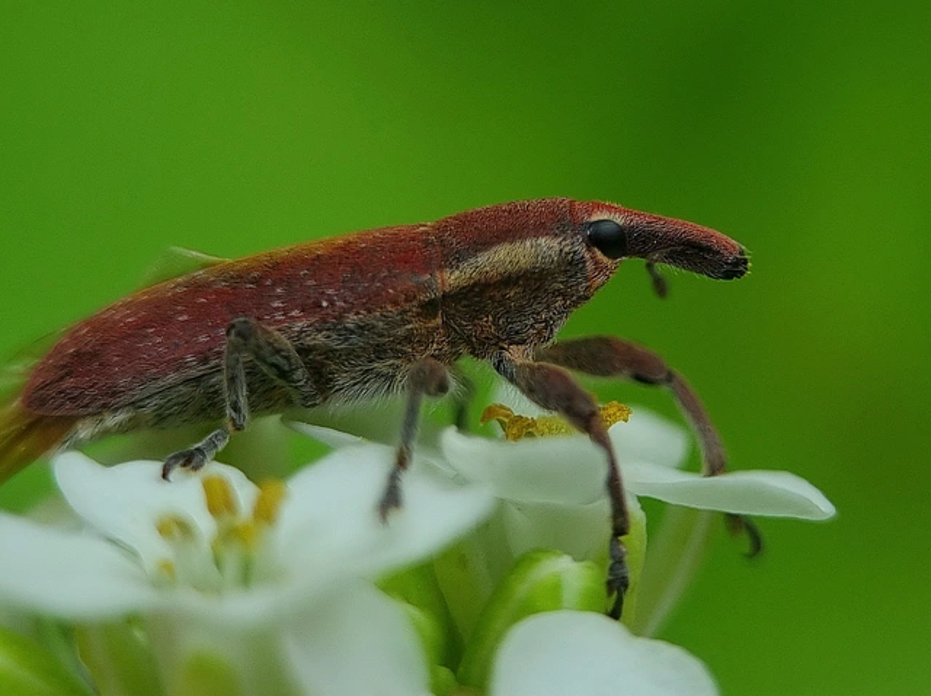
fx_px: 699
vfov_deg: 53.0
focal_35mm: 26
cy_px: 348
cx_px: 466
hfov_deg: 67.3
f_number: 1.8
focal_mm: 5.4
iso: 50
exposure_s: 1/250
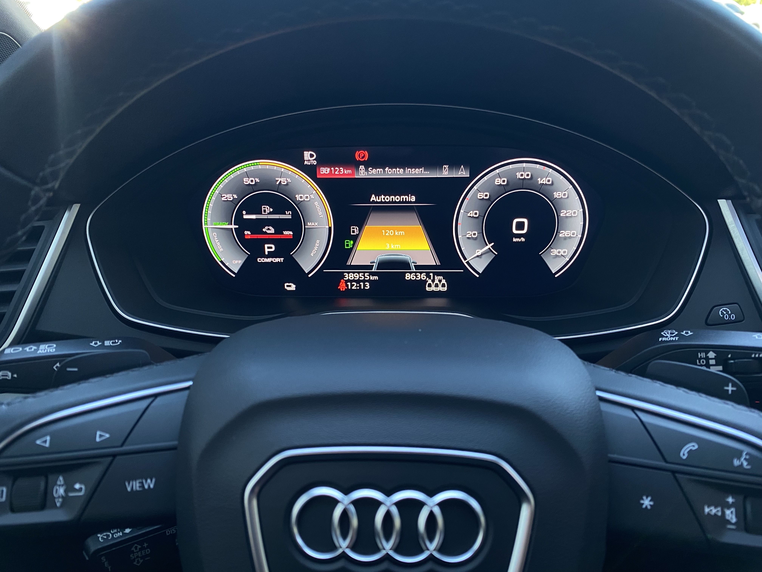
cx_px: 381
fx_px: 572
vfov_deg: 53.1
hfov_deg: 67.3
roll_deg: -1.4
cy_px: 286
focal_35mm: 26
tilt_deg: -24.7
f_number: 1.8
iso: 125
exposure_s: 1/60
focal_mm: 4.25
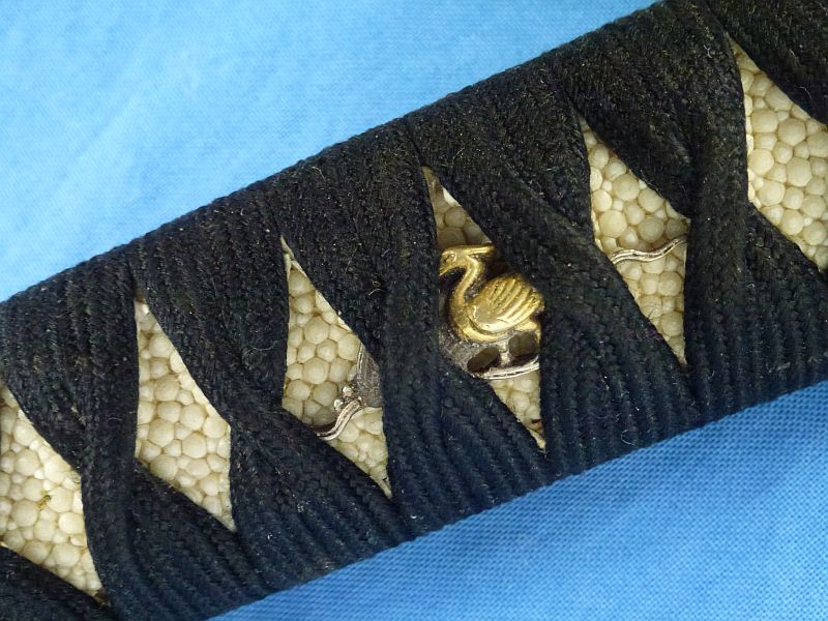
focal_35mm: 45
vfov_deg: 32.2
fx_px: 1076
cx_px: 414
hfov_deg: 42.1
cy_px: 310
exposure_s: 1/60
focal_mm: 8
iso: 800
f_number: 4
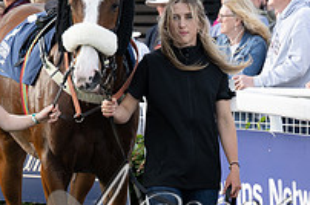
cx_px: 129
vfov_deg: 3.7
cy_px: 168
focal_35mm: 371
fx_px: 3190
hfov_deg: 5.6
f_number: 4
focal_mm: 86
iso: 400
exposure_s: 1/800
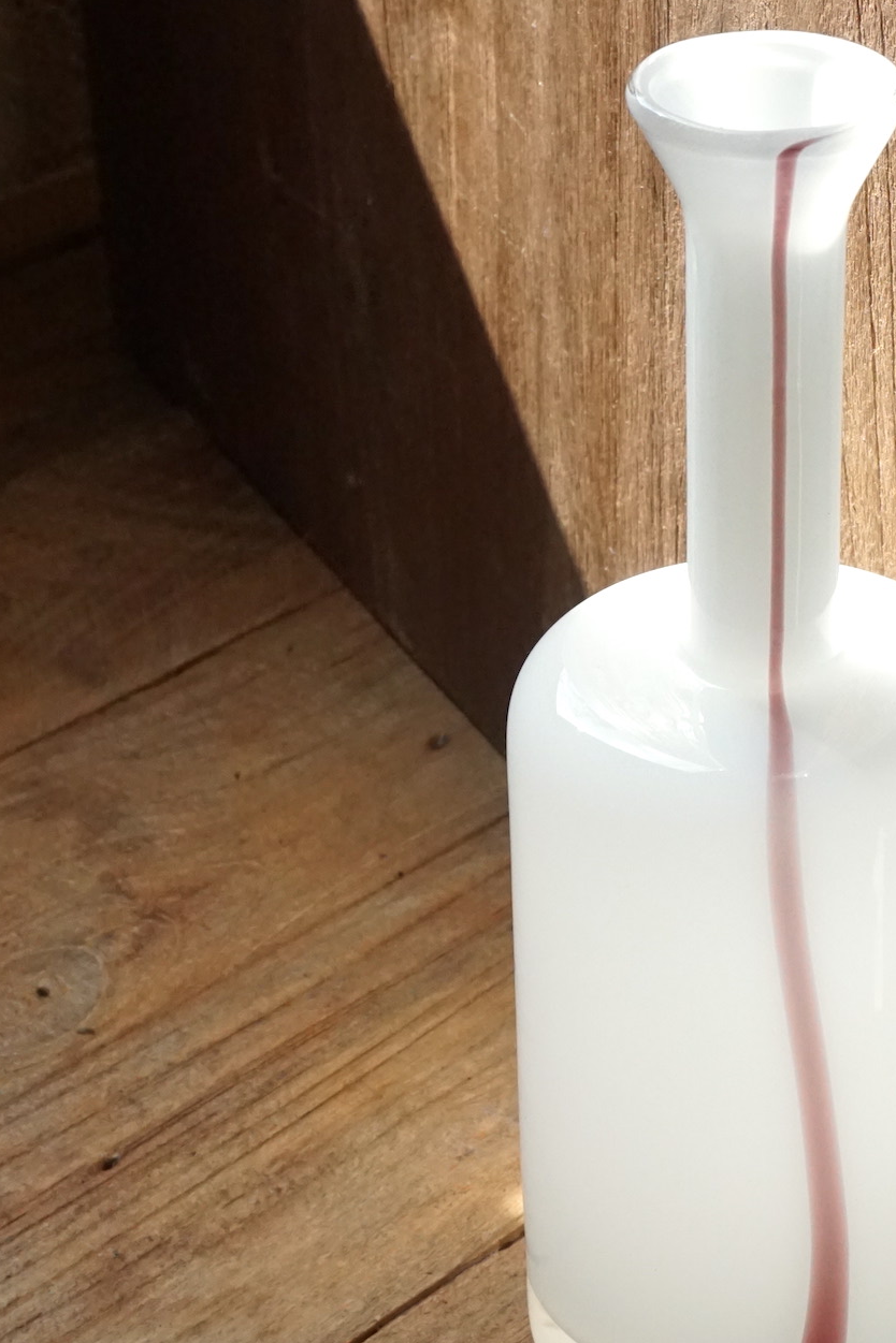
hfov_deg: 14.3
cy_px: 632
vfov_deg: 21.5
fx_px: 3545
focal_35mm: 95
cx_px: 746
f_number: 11
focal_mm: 33
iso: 2500
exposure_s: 1/1000
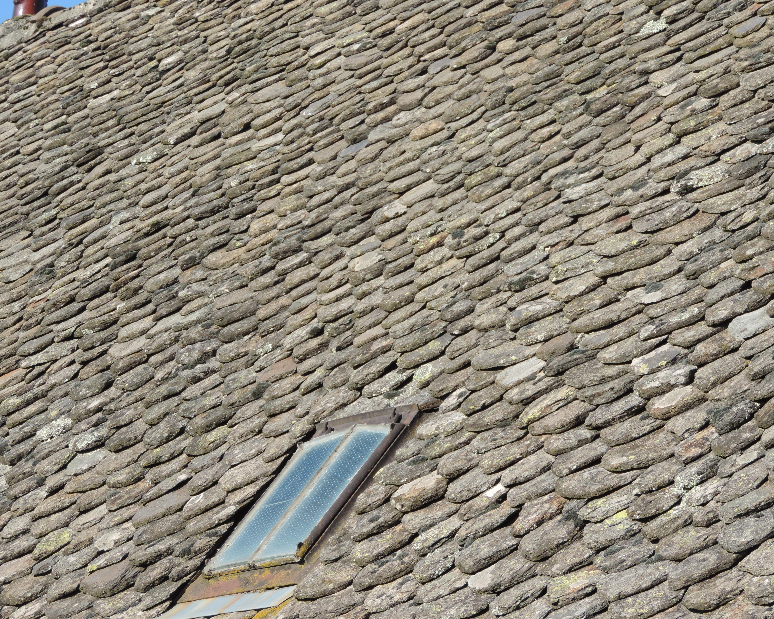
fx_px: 4077
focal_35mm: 178
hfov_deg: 10.8
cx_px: 405
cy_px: 311
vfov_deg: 8.7
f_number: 4.5
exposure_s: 1/320
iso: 80
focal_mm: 30.3
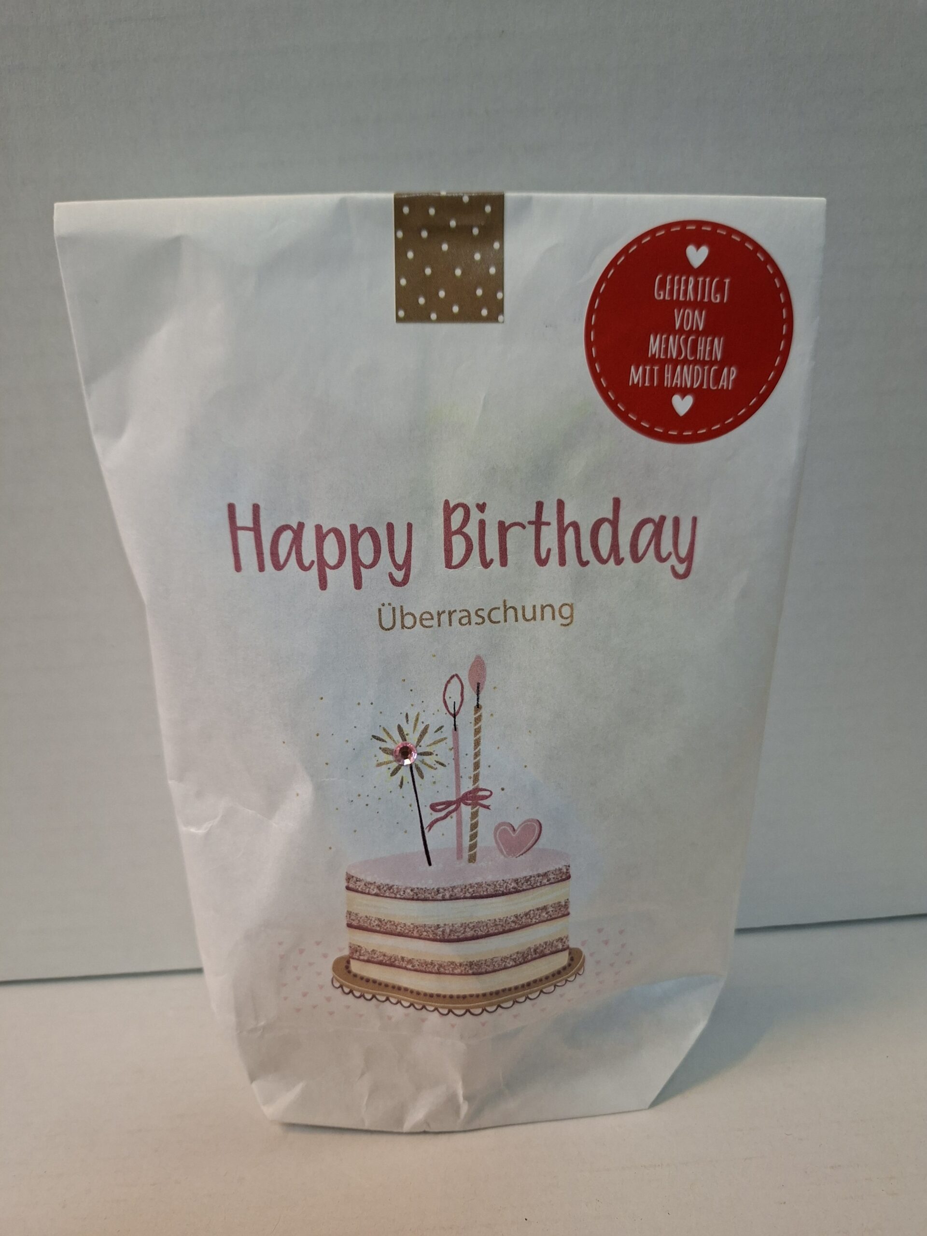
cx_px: 464
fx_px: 821
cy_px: 618
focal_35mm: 23
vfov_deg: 73.9
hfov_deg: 58.9
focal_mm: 5.54
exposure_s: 1/100
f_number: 1.8
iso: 320
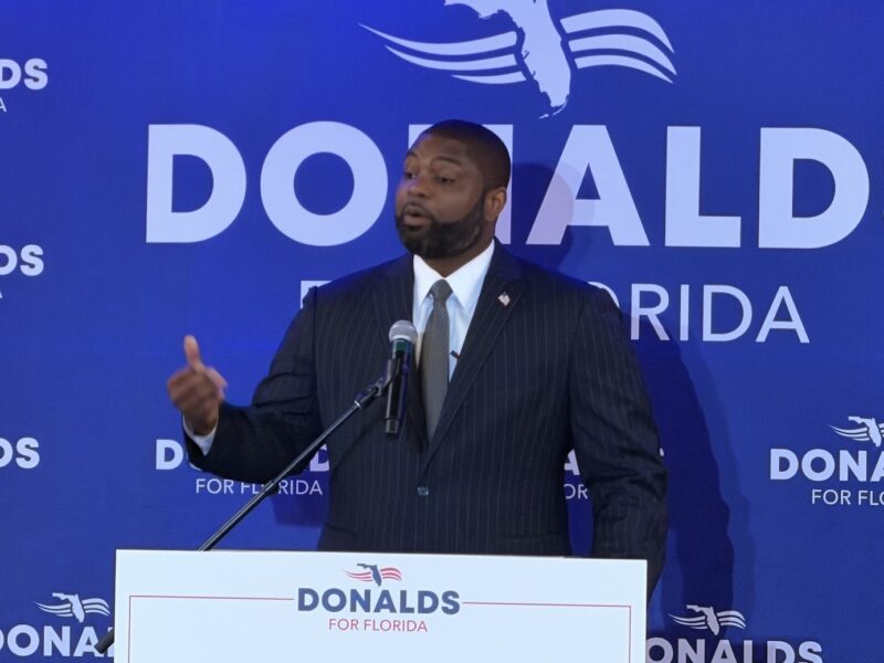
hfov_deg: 9.9
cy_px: 332
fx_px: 5107
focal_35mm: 200
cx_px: 442
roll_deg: -1.4
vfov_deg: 7.4
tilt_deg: +3.2
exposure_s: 1/60
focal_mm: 16.89
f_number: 2.8
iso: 500
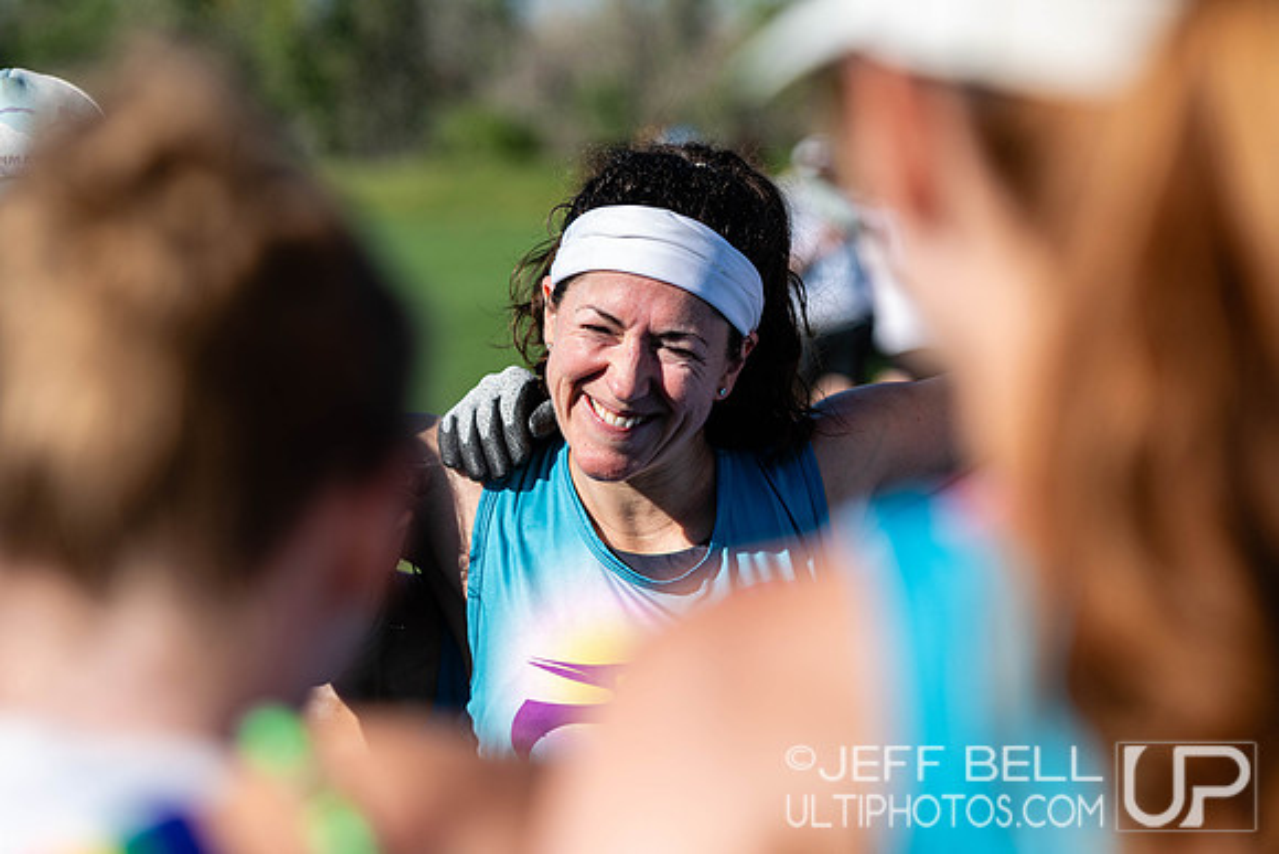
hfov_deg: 12.4
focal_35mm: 165
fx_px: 5863
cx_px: 640
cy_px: 427
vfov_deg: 8.3
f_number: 3.2
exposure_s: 1/1600
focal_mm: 110
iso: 100
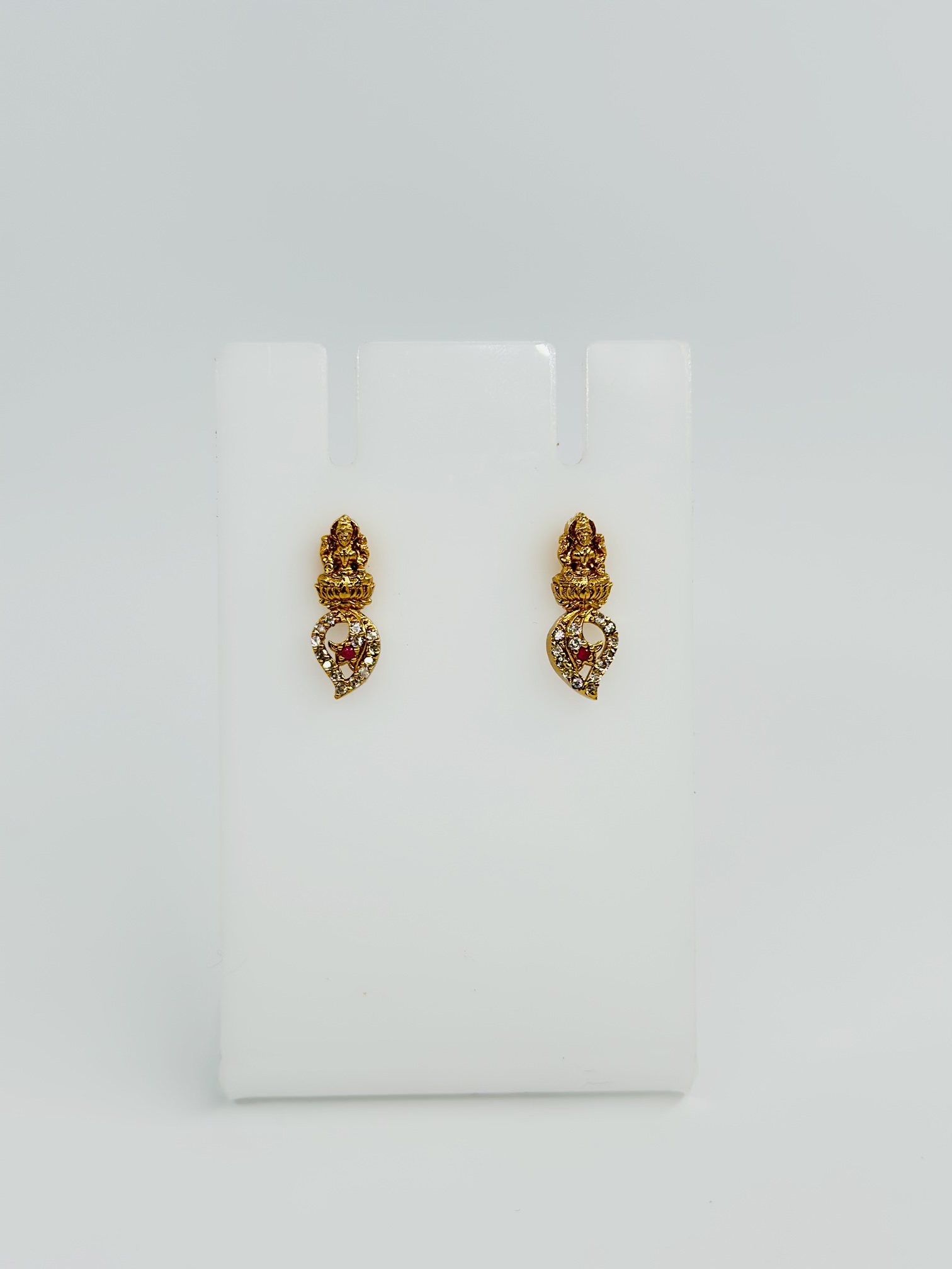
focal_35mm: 48
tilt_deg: -22.1
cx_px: 476
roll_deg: -1.5
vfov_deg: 39.7
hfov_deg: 30.3
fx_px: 1760
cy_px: 634
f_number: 1.78
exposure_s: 1/823
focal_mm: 6.86
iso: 80
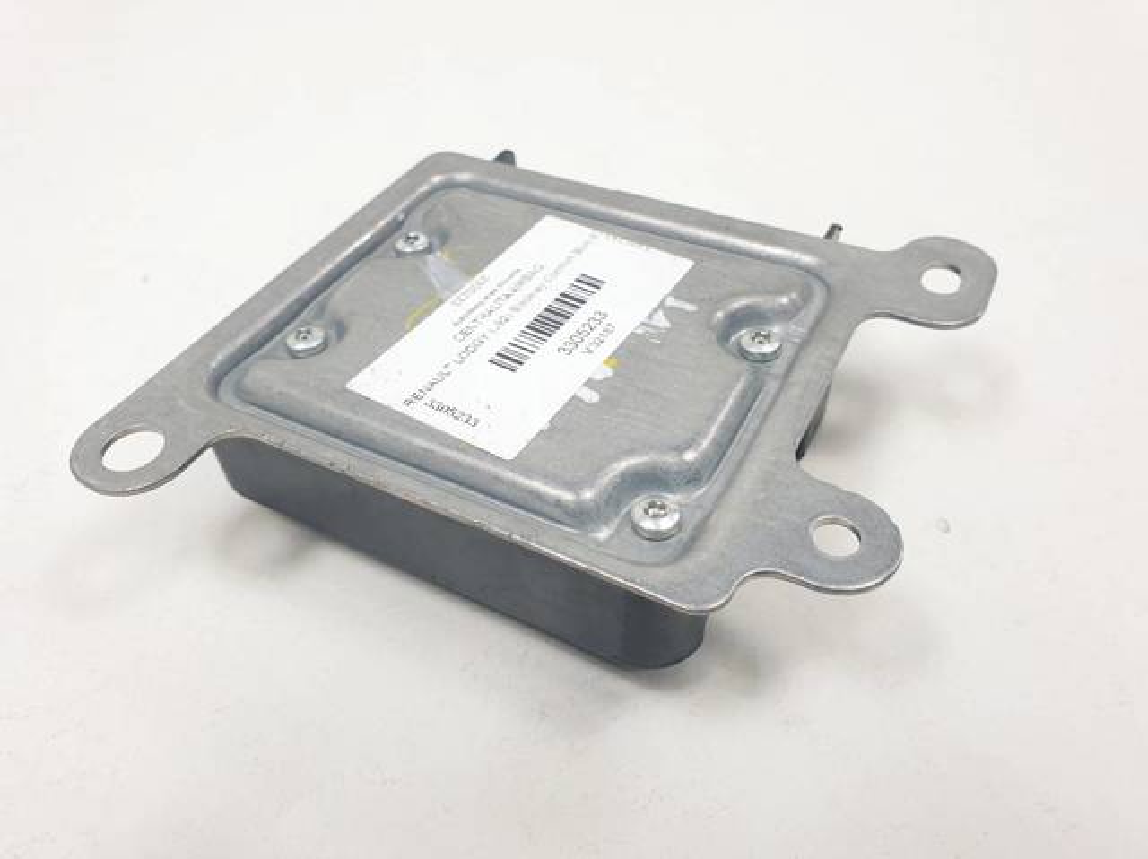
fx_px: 862
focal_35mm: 26
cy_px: 430
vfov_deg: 53.0
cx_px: 574
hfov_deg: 67.3
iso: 50
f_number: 2.4
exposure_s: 1/275
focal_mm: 4.3
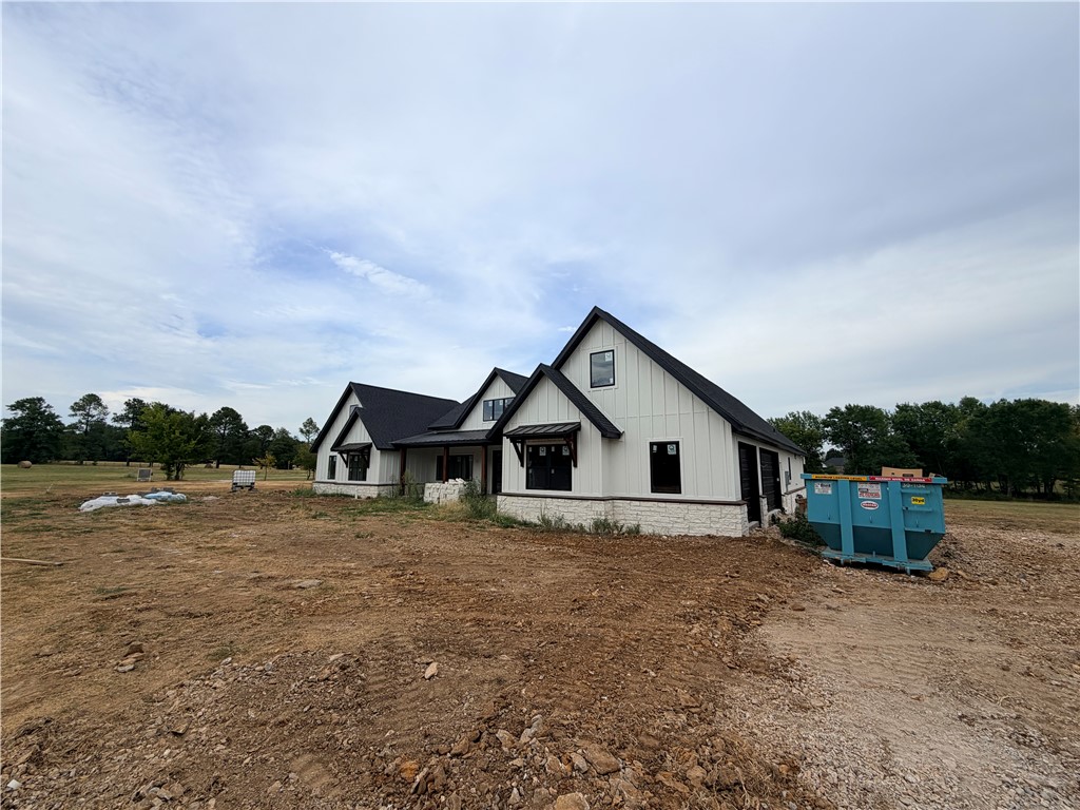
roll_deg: +0.1
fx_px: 437
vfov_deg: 85.7
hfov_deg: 102.1
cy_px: 405
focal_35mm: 14
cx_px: 540
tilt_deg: +8.4
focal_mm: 2.22
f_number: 2.2
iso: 20
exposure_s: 1/830
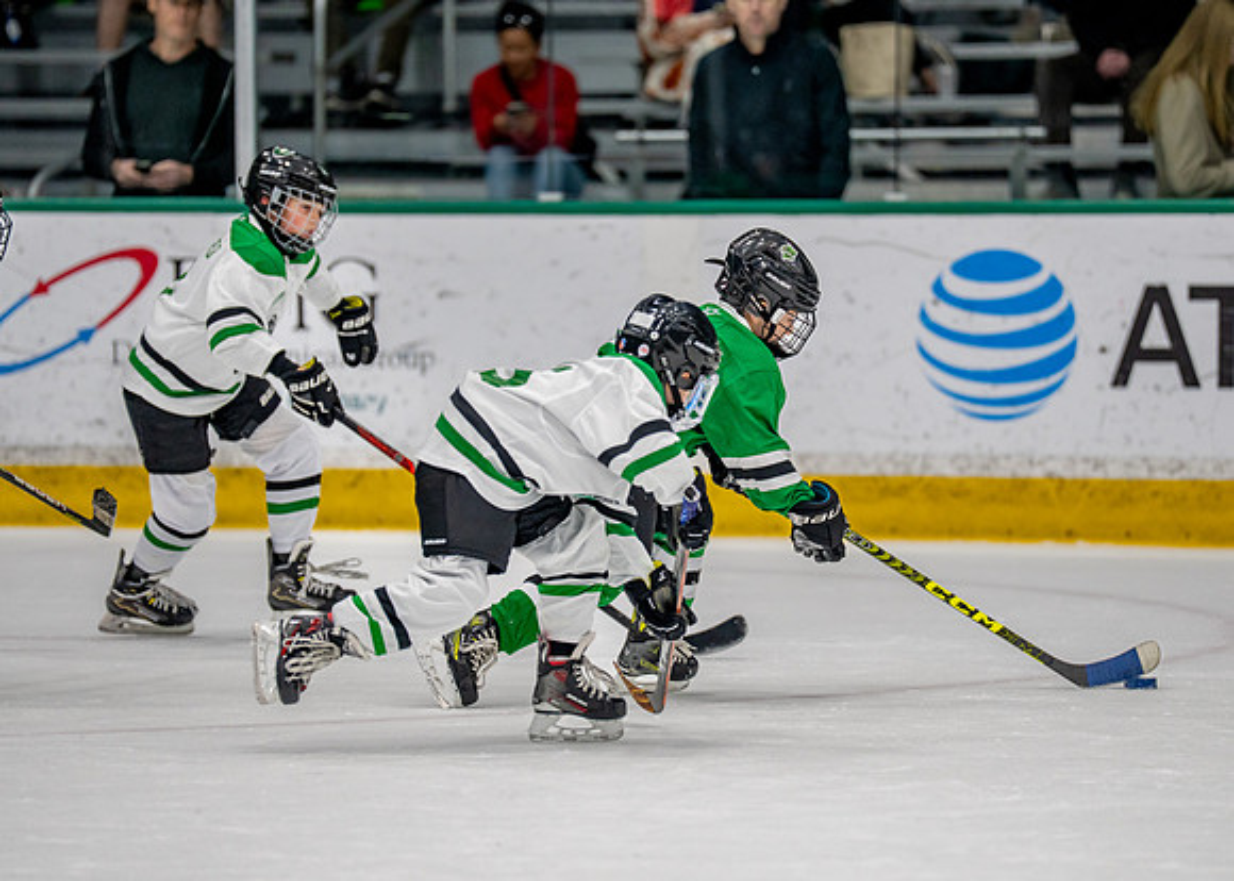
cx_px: 654
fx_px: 9197
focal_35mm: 262
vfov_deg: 5.5
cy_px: 421
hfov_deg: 7.7
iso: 1000
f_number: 2.8
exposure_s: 1/1250
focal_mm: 200
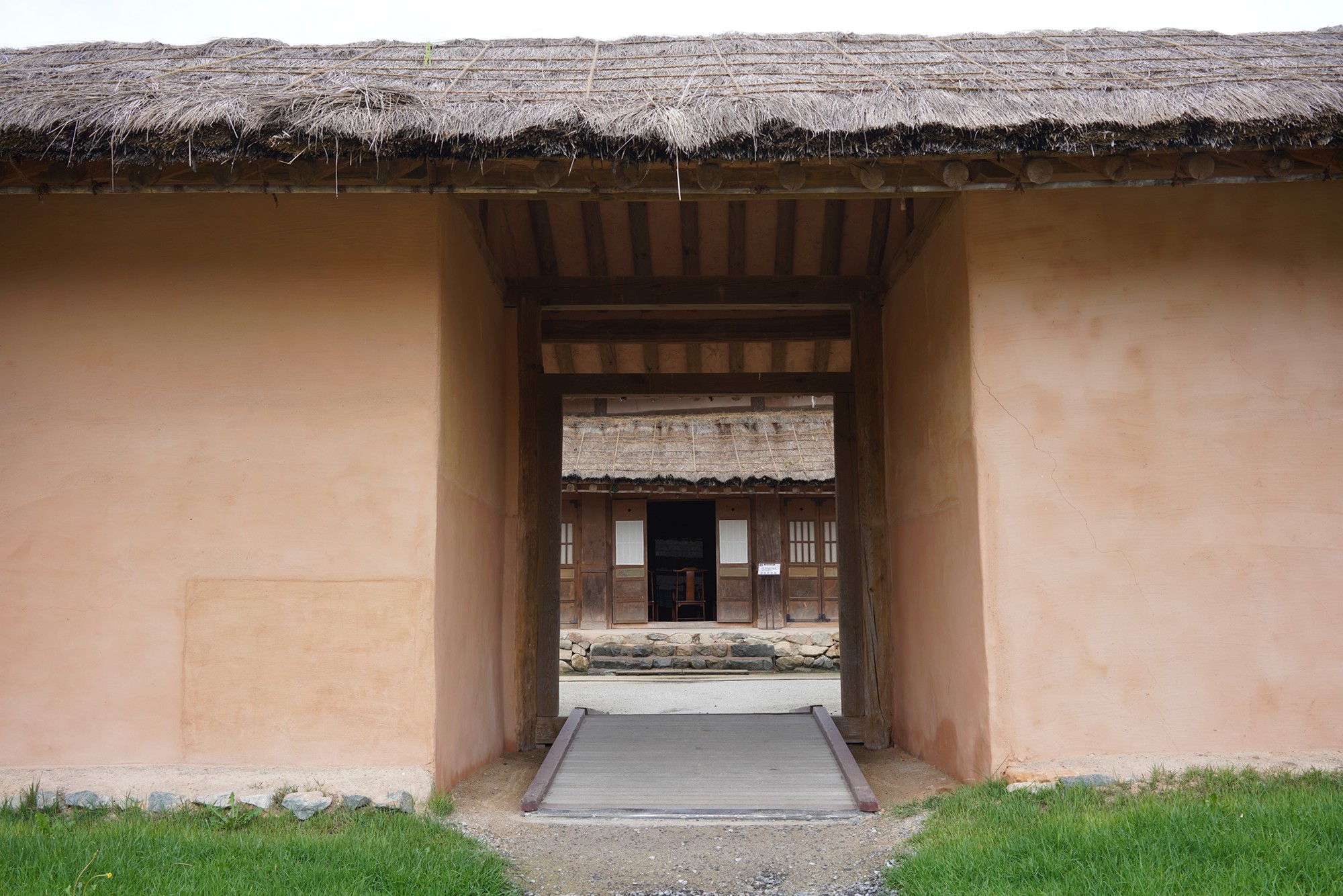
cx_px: 672
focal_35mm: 35
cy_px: 448
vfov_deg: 37.9
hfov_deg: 54.4
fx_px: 1306
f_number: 8
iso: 200
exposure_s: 1/80
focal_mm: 35
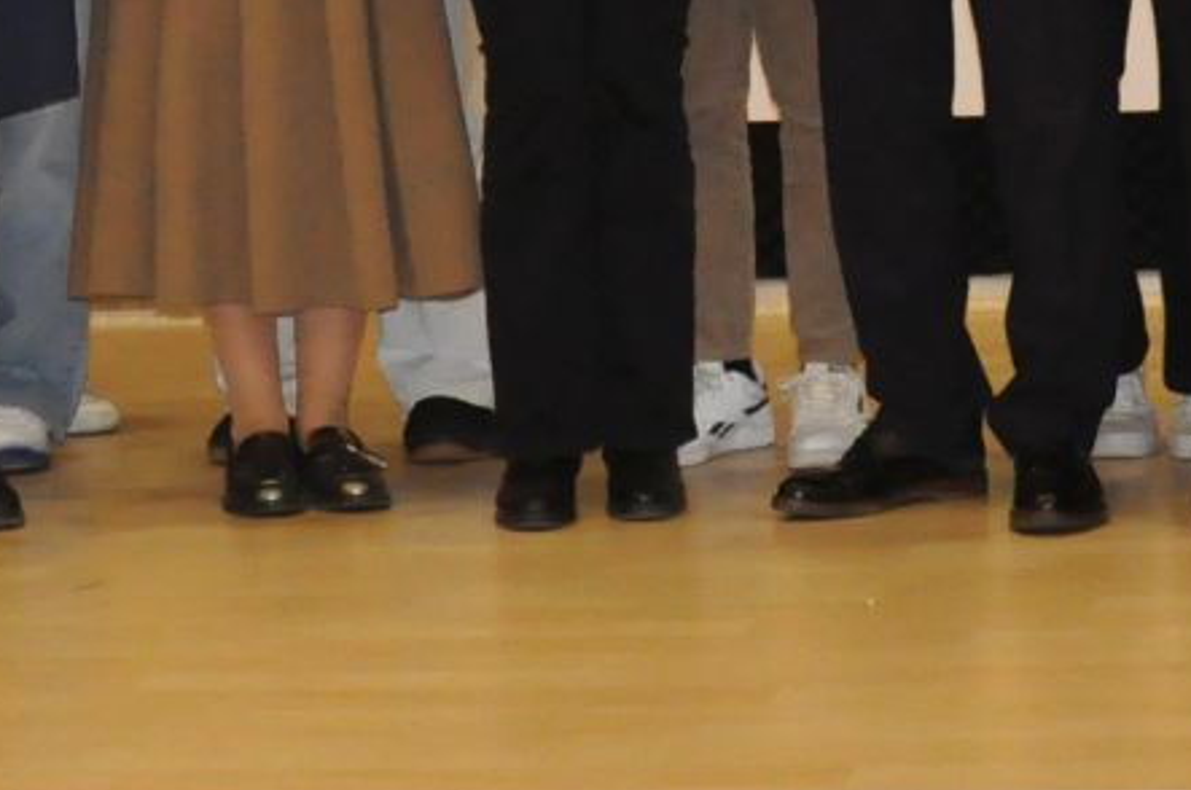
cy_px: -1016
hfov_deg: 13.5
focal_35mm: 152
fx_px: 5035
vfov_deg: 8.3
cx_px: 755
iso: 2000
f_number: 5
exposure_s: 1/80
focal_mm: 21
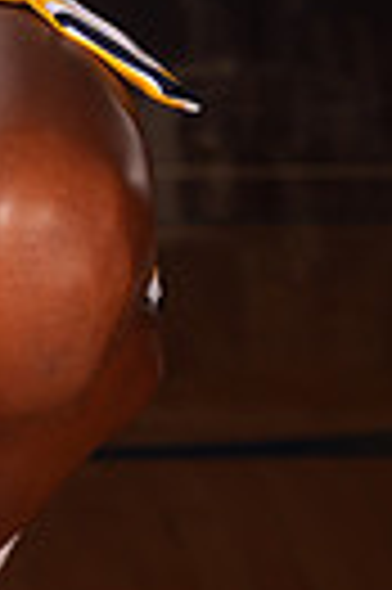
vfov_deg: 6.4
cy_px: -667
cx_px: -340
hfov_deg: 4.4
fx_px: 5076
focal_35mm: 310
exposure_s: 1/100
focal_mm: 70
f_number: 6.3
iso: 100
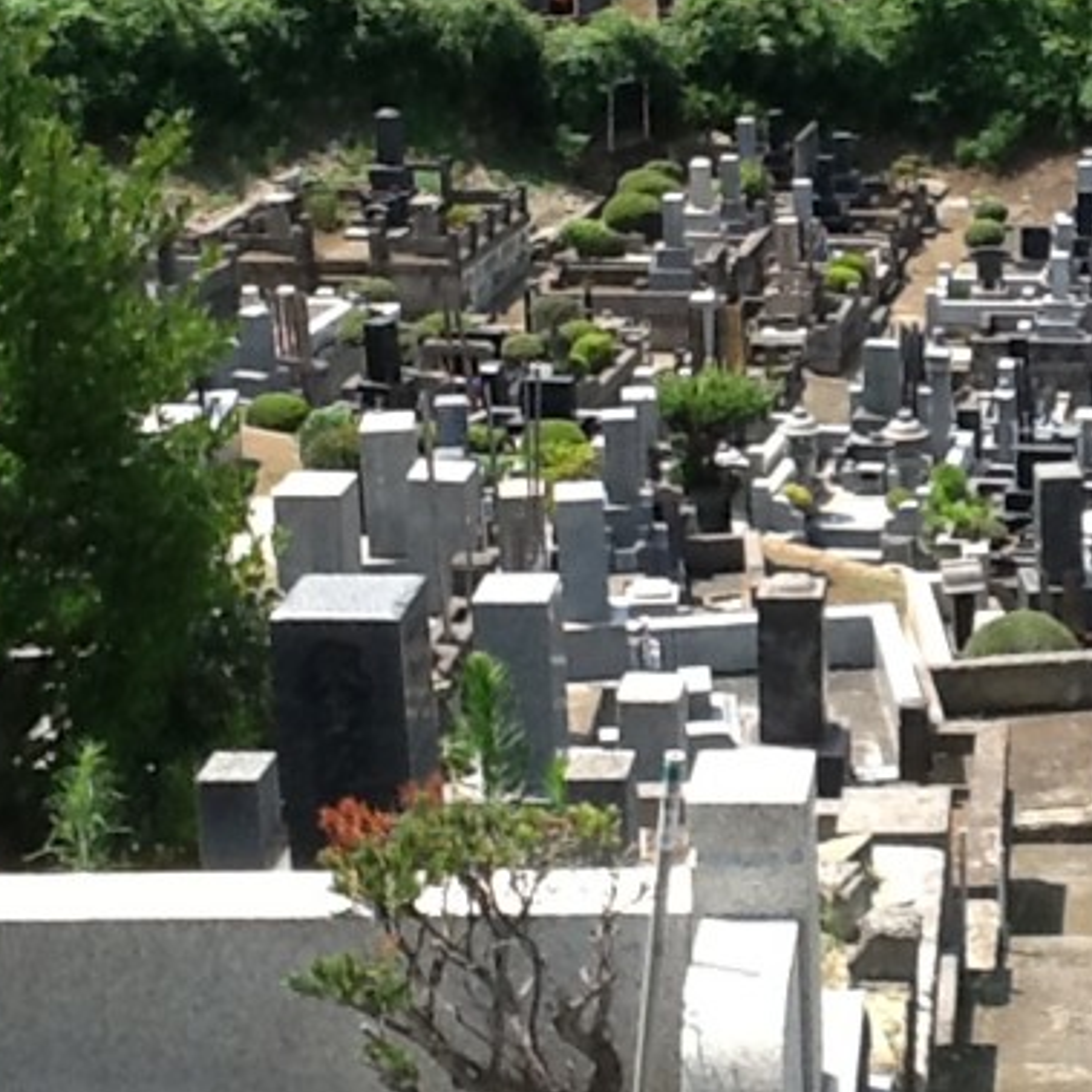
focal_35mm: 82
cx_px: 1063
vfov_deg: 21.1
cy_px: 366
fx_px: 2927
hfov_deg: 20.5
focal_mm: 2.03
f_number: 2.4
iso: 40
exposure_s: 1/685
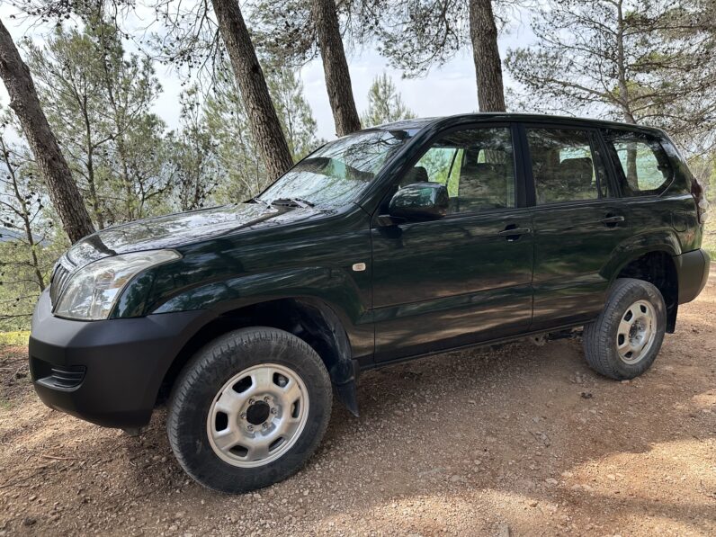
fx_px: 496
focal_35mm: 24
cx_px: 358
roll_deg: +1.0
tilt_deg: -13.6
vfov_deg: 56.8
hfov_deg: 71.6
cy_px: 268
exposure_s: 1/850
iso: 80
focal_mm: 6.86
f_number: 1.78
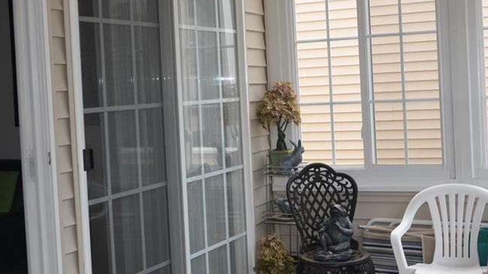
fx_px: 763
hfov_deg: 35.3
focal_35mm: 59
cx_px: 301
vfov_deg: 20.3
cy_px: 100
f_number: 3.8
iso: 200
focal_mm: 24
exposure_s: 1/200
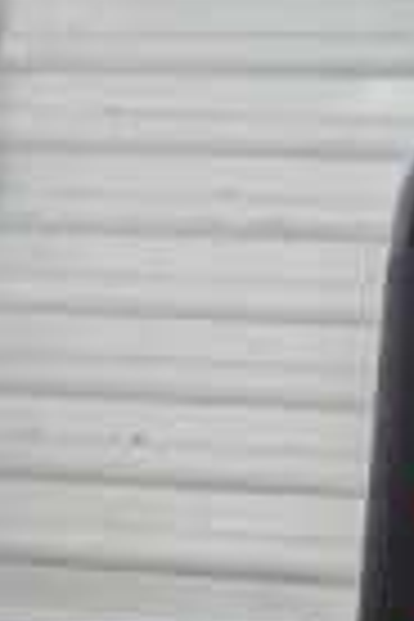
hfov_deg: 15.9
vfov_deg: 24.4
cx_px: 482
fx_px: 1432
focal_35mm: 83
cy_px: 392
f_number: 1.8
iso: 640
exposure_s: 1/60
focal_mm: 5.4
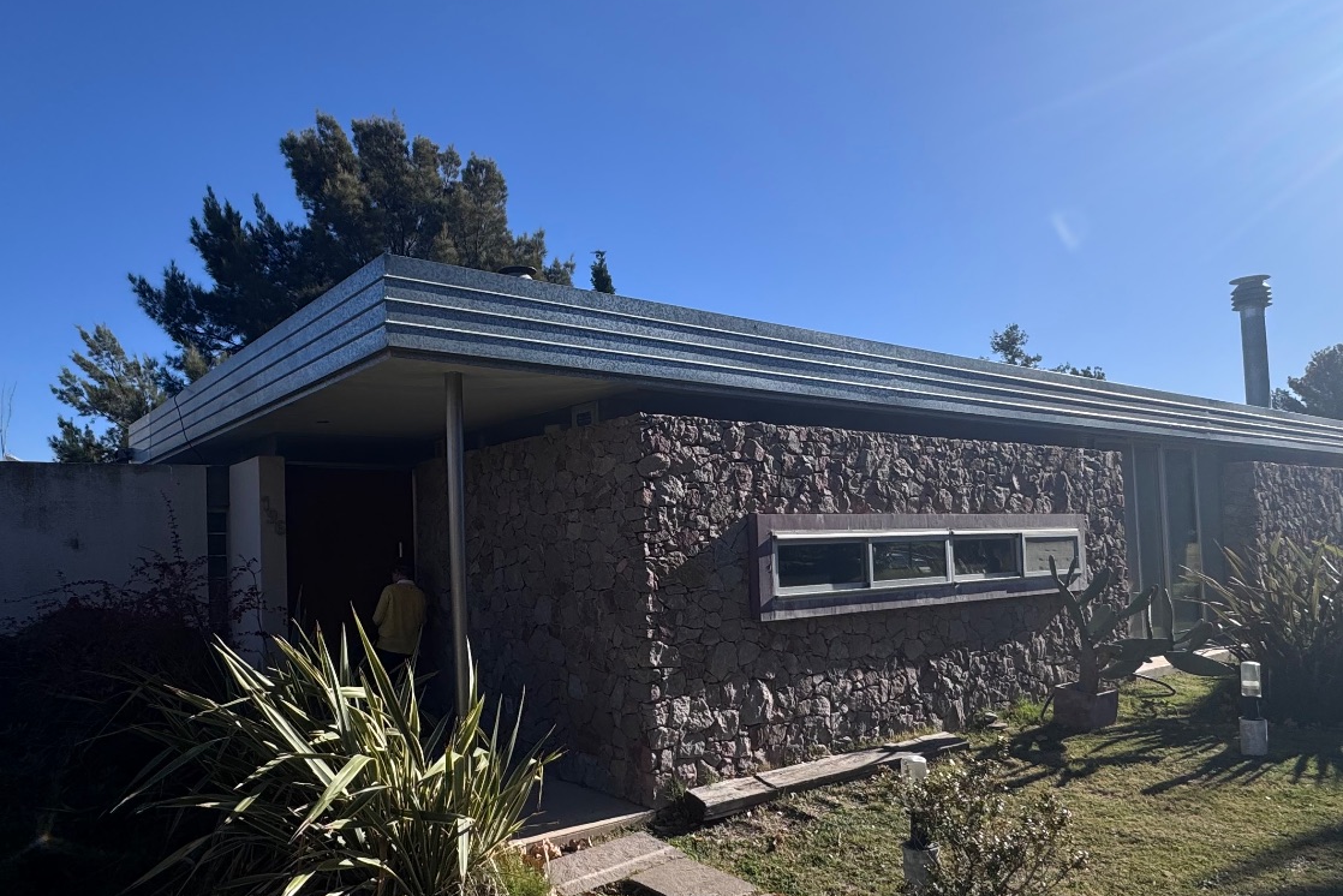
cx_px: 596
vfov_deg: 51.1
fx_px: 933
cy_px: 515
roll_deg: +2.0
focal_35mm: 25
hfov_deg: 71.3
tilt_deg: +2.8
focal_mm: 2.22
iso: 50
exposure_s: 1/1927
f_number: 2.2
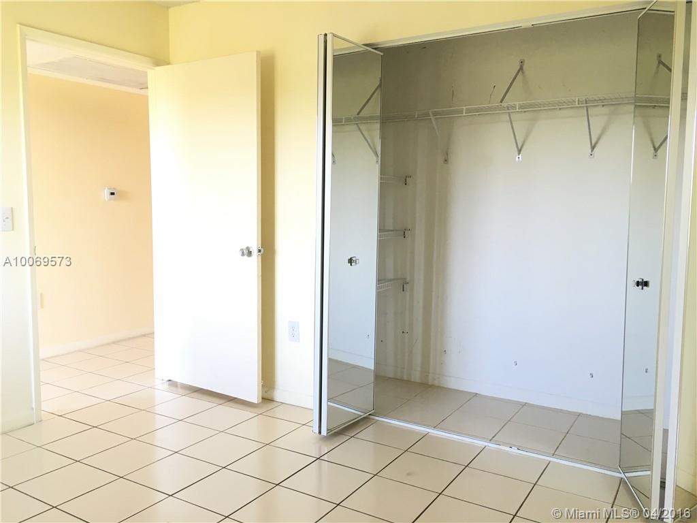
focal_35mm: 29
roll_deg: -0.6
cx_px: 348
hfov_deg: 61.7
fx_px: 584
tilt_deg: -5.9
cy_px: 262
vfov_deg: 48.2
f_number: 2.2
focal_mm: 4.15
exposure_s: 1/30
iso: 50
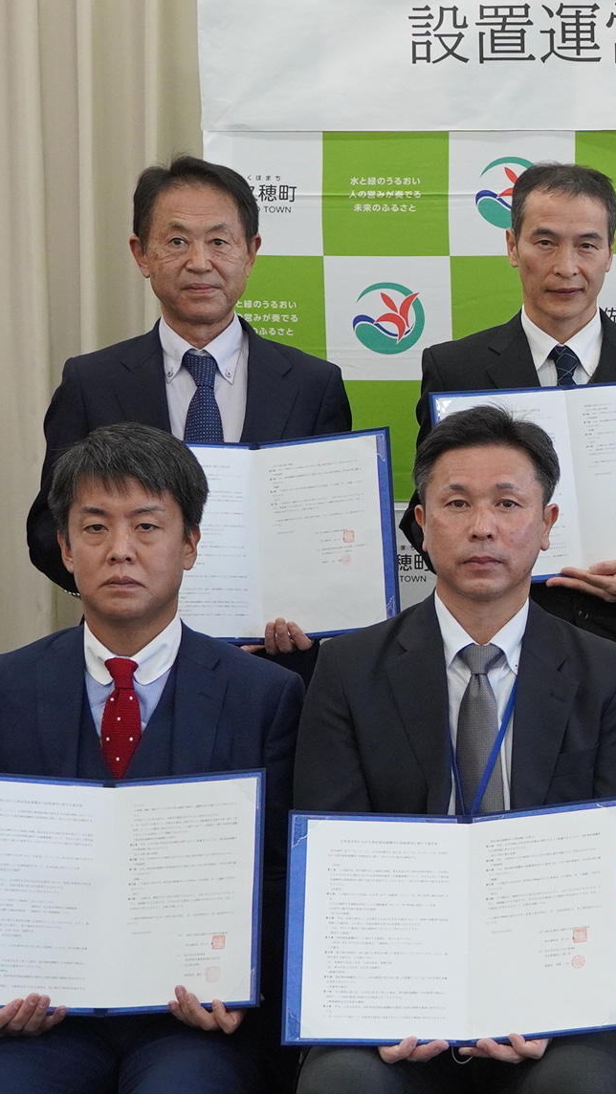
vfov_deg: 21.6
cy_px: 618
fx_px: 2875
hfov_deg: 11.7
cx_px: 900
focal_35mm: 99
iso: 640
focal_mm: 24
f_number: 4
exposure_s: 1/160
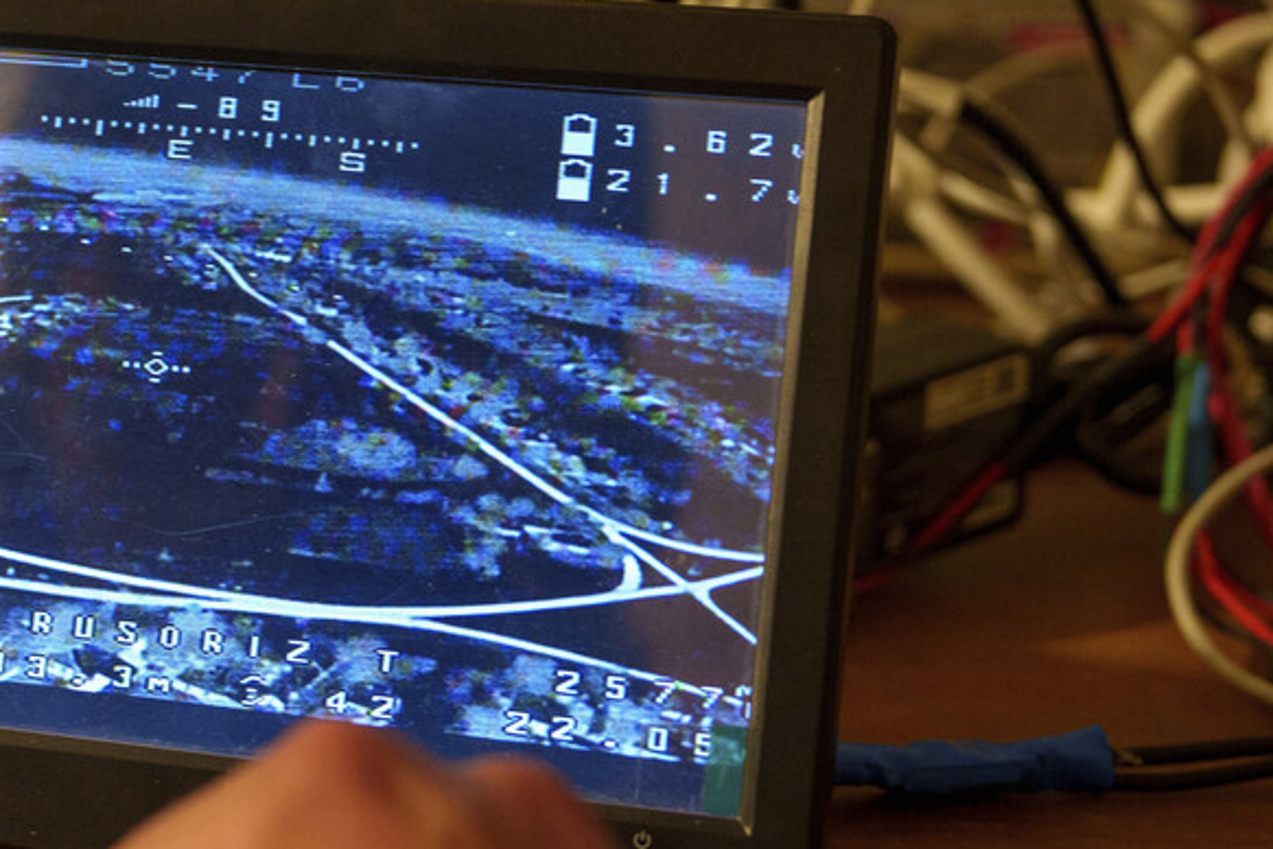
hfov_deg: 16.4
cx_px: -151
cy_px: 272
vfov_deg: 11.3
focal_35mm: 121
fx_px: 4278
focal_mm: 44
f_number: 2.8
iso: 800
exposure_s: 1/40
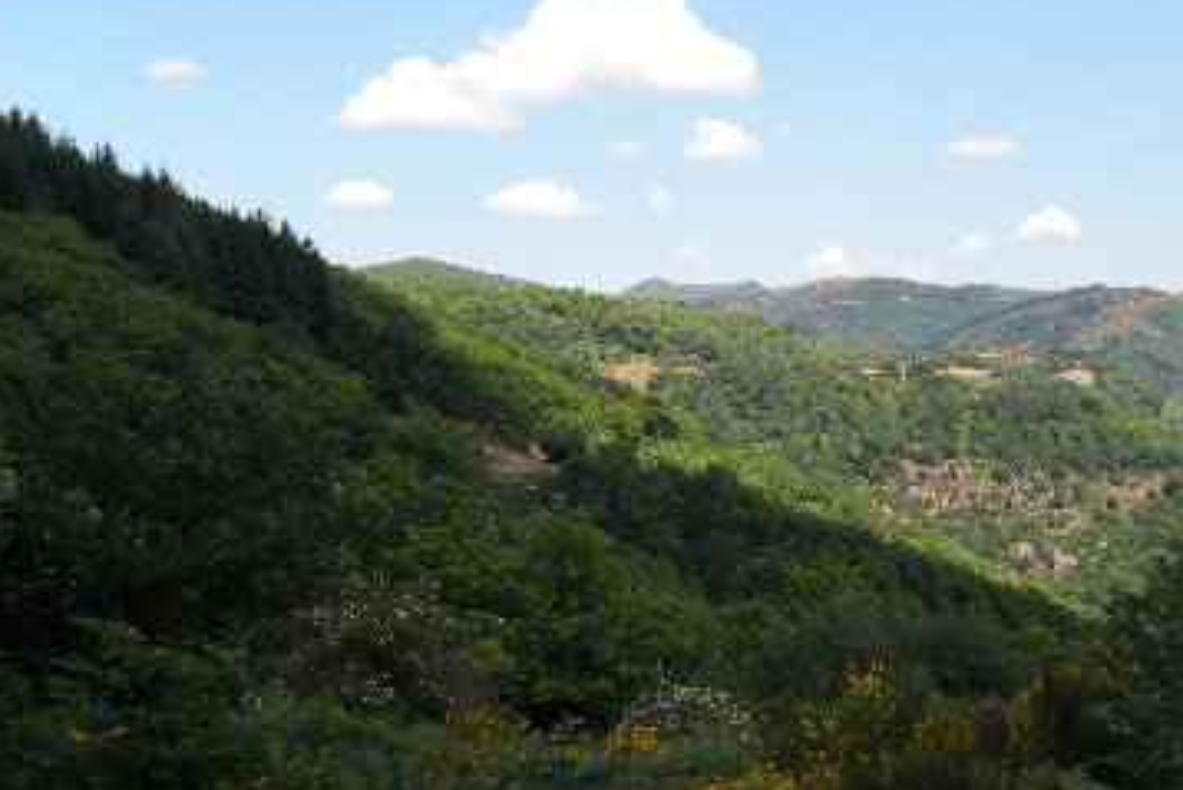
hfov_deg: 30.9
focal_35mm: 65
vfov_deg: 20.9
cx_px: 710
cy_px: 433
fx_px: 2137
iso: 64
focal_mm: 5.9
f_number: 3.8
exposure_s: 1/366
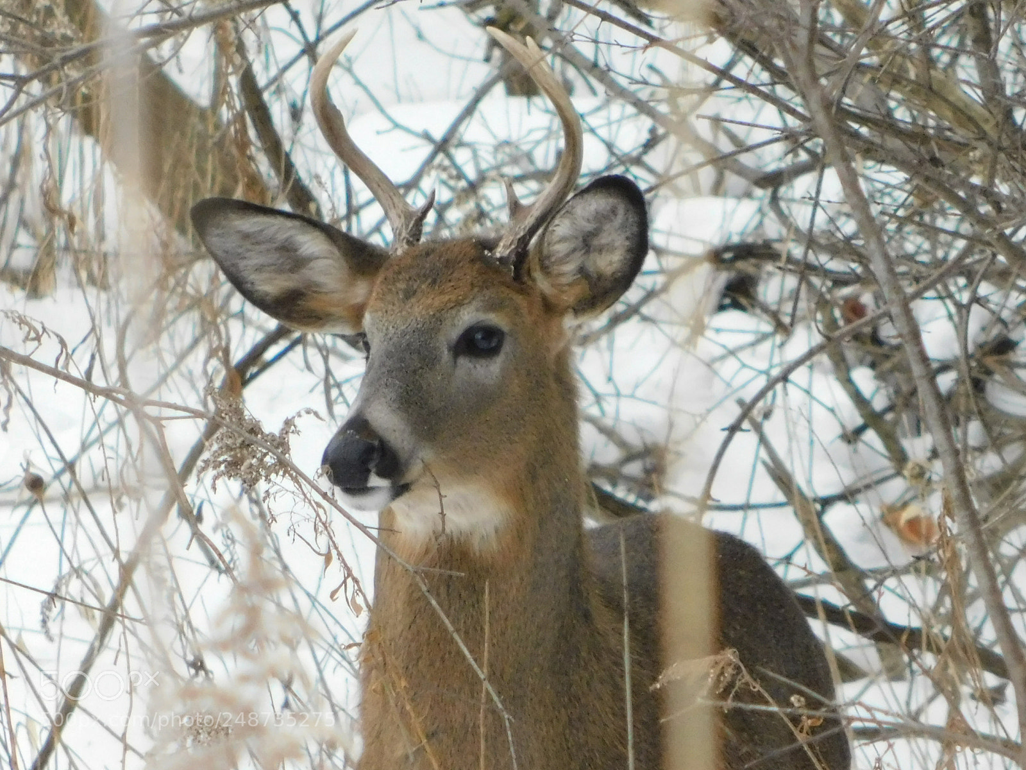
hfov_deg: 2.2
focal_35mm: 914
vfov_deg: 1.6
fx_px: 27090
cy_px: 385
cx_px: 513
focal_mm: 160
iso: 720
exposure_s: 1/160
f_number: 6.5
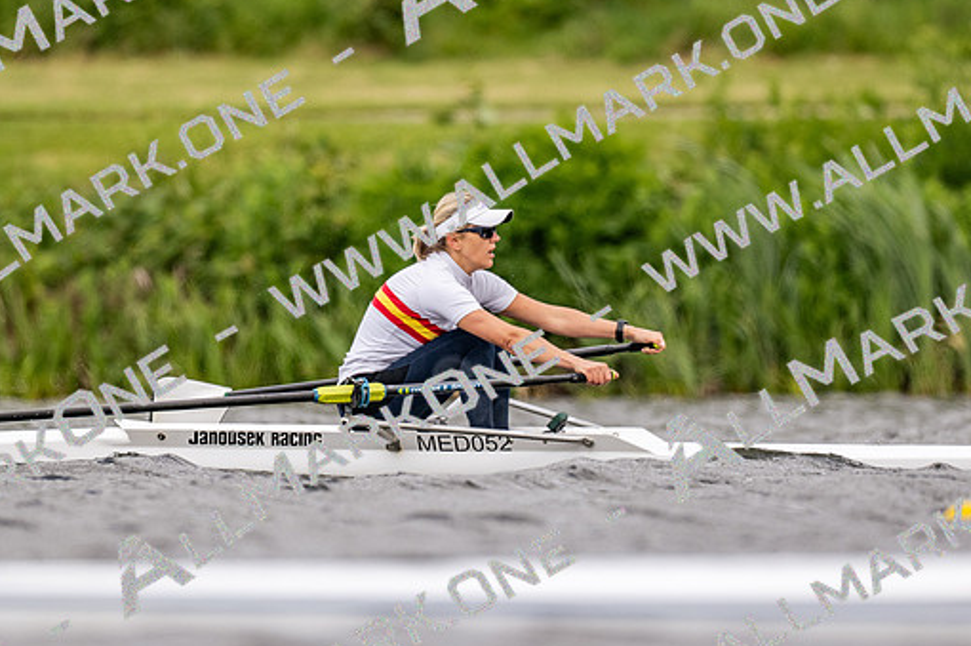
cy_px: 324
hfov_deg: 2.0
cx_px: 503
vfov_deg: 1.3
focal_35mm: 1024
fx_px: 27592
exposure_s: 1/2500
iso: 500
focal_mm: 600
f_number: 4
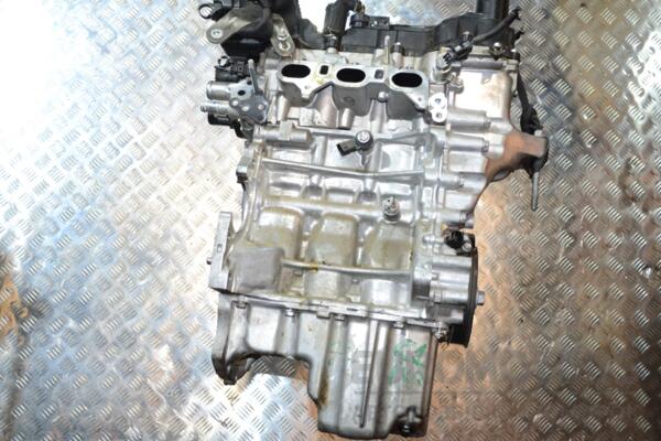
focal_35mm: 36
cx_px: 330
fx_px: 661
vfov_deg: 36.9
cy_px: 220
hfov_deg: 53.1
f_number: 5
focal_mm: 24
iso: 1250
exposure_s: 1/60
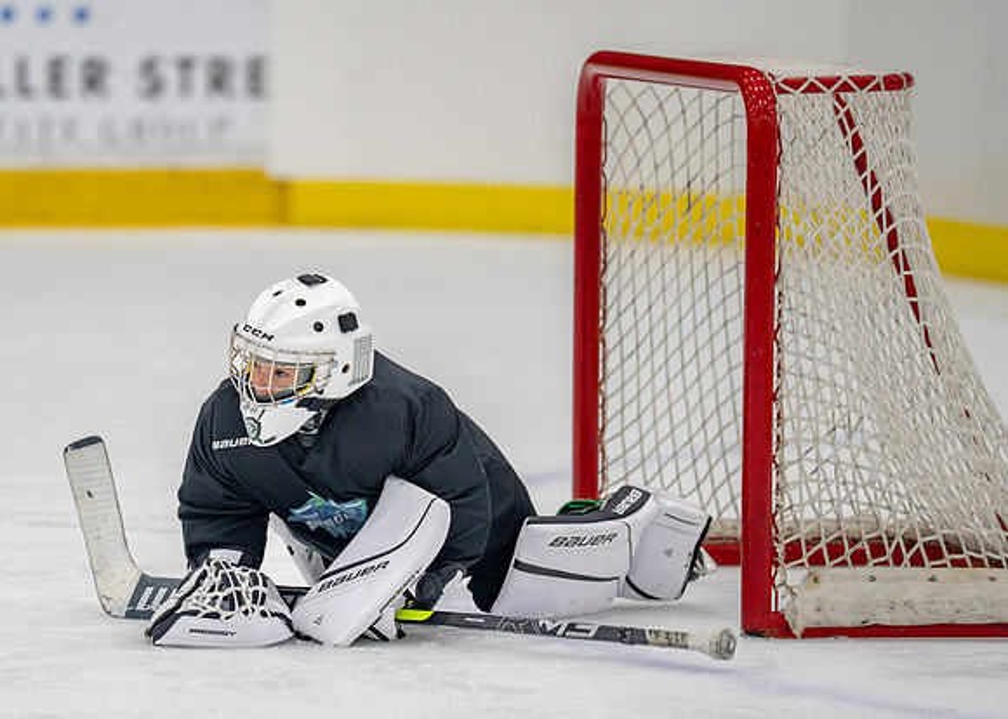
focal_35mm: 279
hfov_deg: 7.2
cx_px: 259
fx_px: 7993
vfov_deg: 5.2
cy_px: 298
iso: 1000
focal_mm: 191
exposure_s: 1/1600
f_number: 2.8
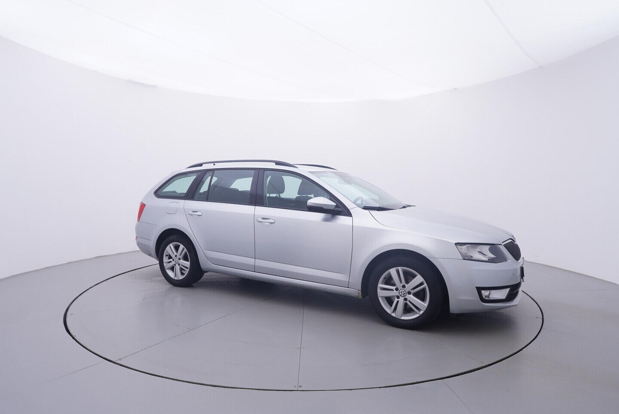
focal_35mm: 22
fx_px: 387
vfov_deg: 56.2
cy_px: 207
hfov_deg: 77.3
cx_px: 310
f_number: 5
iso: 200
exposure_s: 1/80
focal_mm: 15
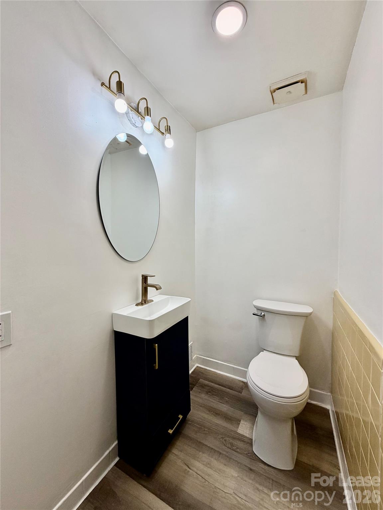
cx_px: 192
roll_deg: -0.4
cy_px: 255
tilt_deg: -2.4
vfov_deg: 102.1
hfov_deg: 85.7
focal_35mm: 14
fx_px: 207
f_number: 2.2
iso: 50
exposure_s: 1/127
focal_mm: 2.22
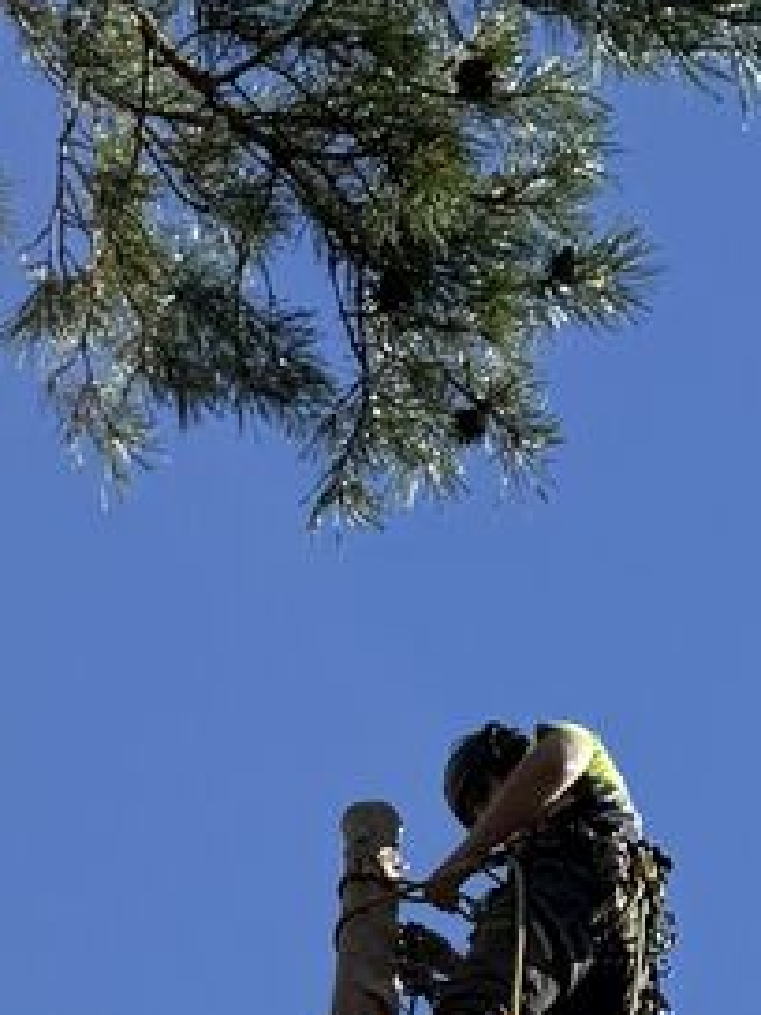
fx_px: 4661
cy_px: 2698
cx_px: 545
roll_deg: -8.0
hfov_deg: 9.3
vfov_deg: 10.2
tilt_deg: +40.0
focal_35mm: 159
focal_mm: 6.76
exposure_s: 1/3759
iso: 80
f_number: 1.78
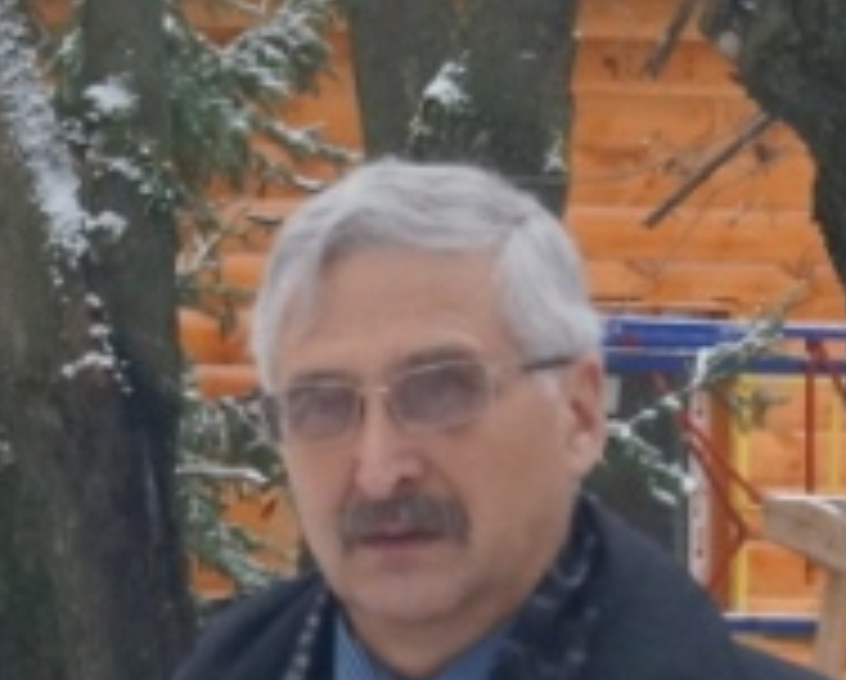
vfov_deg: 5.8
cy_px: 549
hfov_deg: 7.1
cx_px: -526
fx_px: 6709
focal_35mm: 268
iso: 1250
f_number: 5
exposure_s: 1/160
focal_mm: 35
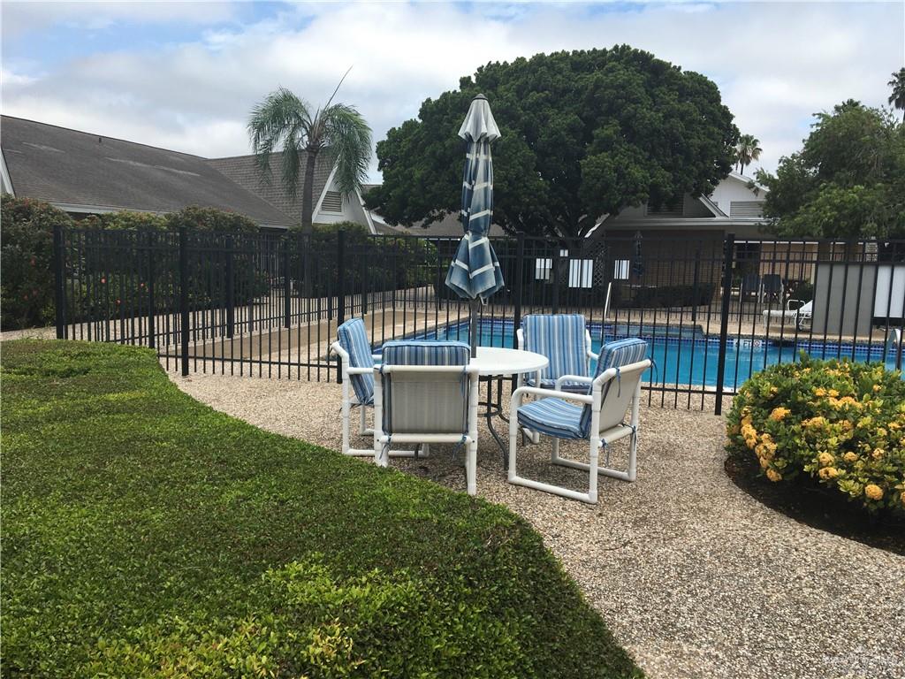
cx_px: 452
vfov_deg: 48.2
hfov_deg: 61.7
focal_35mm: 29
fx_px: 758
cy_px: 340
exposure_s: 1/1972
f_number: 2.2
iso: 25
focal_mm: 4.15
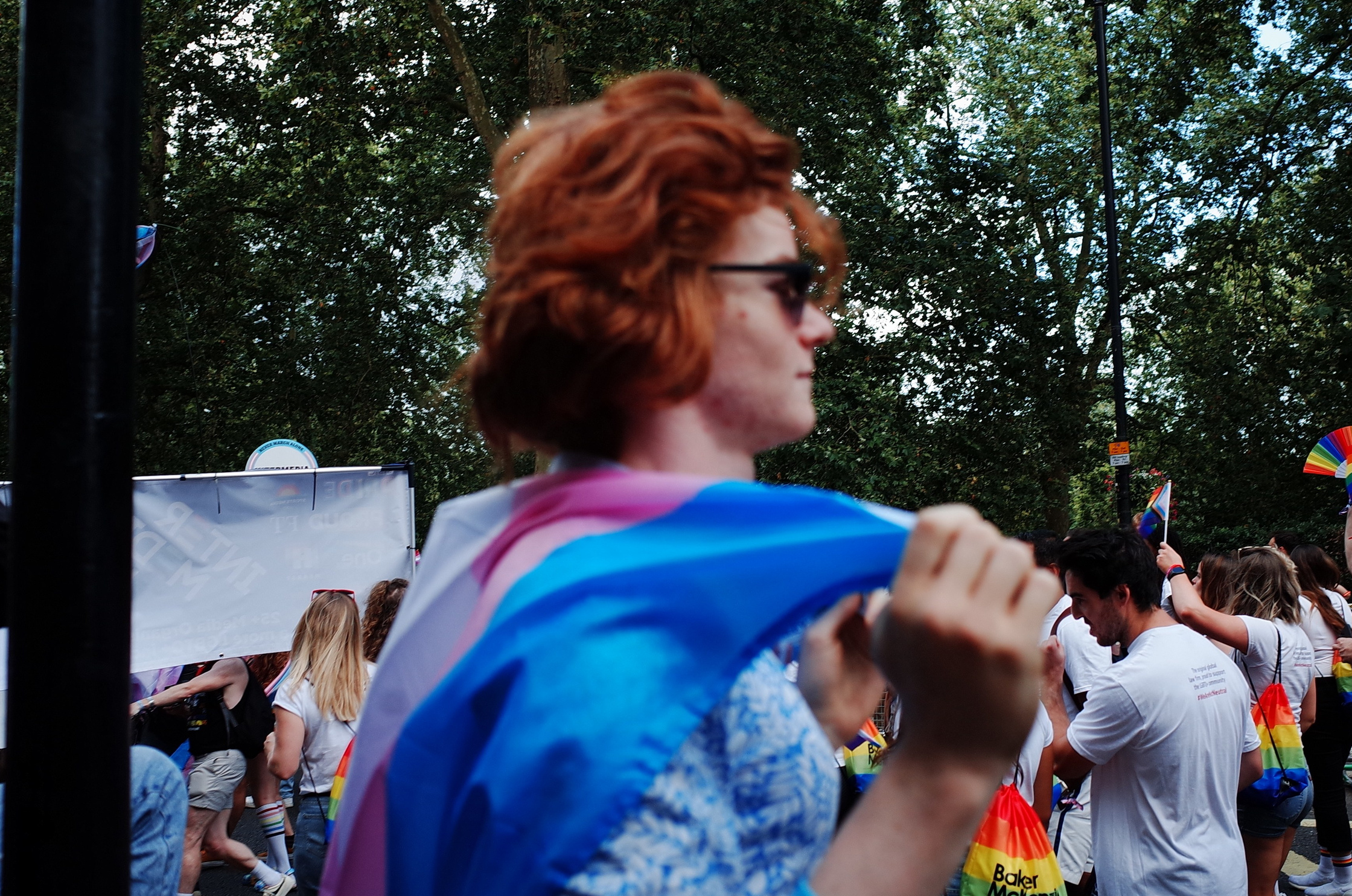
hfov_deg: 48.4
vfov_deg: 33.3
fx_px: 1499
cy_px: 421
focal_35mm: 40
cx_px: 764
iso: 125
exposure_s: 1/400
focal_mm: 18.3
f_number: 2.8
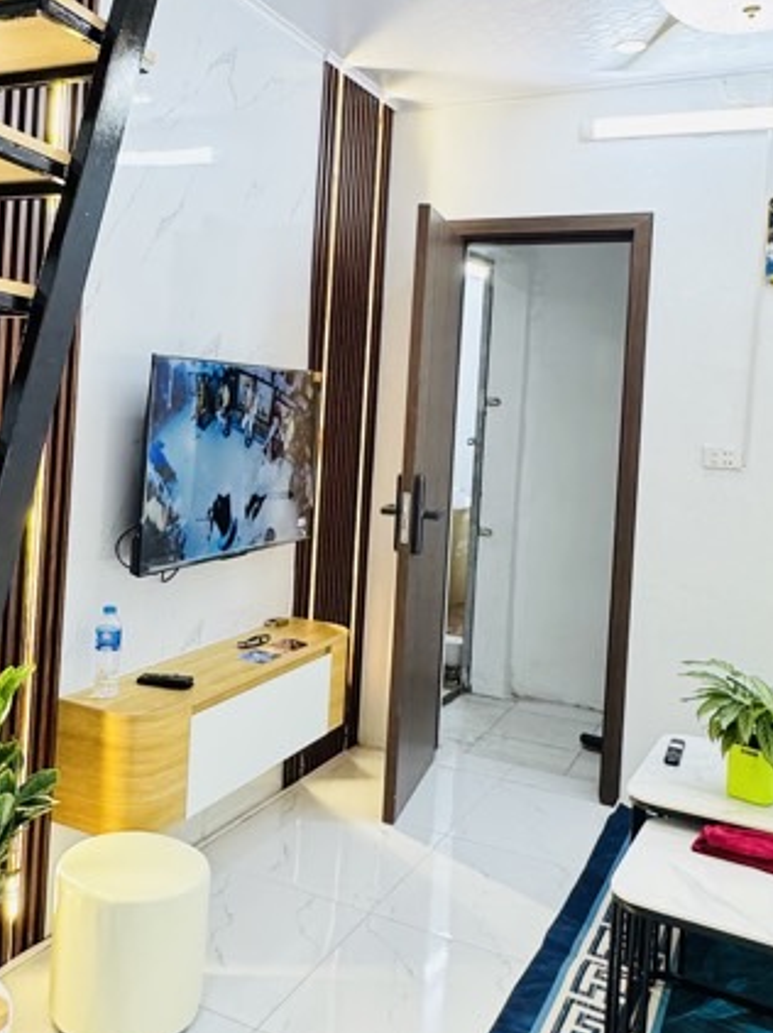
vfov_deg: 53.5
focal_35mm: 34
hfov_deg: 41.4
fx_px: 1013
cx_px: 276
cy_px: 404
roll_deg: -2.0
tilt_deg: +0.8
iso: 200
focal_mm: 2.22
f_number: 2.2
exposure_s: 1/100
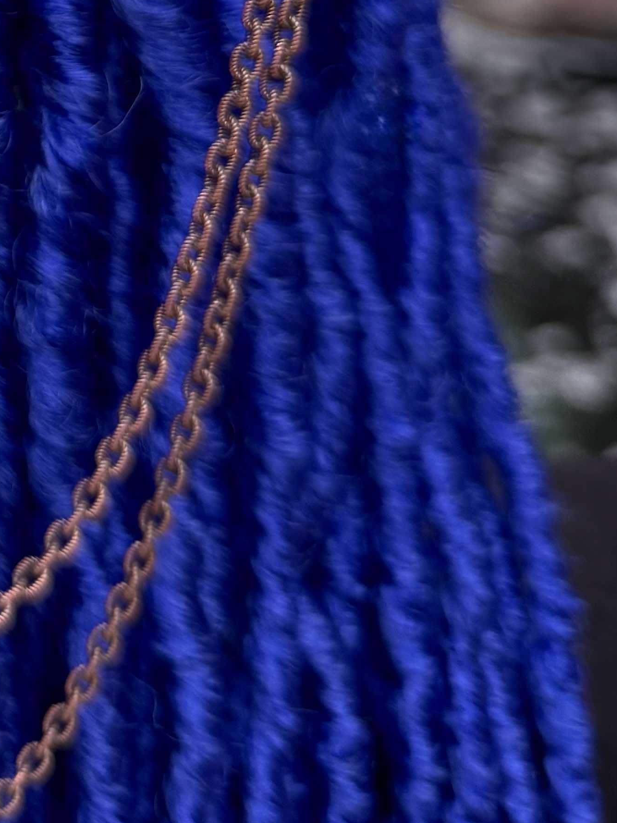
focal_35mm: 77
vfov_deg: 22.9
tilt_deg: -15.1
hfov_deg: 17.1
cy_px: -215
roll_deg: +0.0
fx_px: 1830
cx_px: -339
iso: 100
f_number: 1.78
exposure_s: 1/1250
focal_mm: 6.76
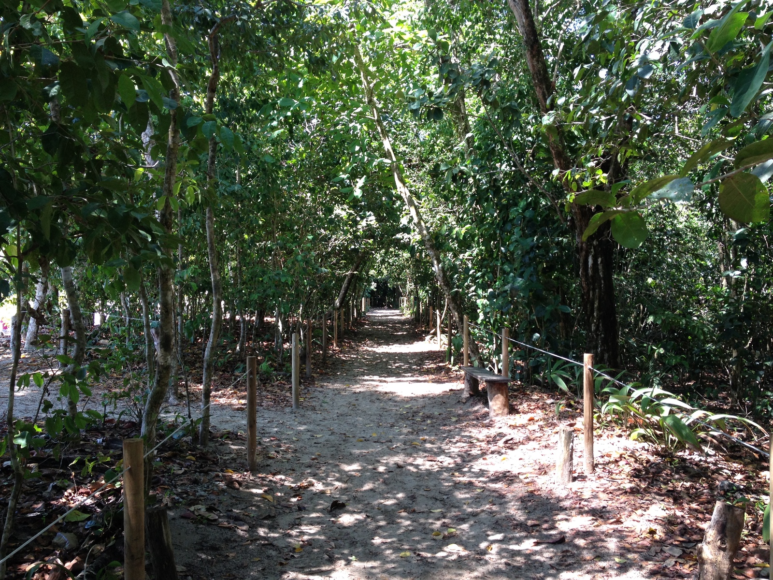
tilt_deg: -3.6
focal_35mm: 35
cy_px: 290
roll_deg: +0.0
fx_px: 782
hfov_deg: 52.6
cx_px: 386
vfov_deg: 40.7
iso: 64
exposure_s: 1/120
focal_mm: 4.28
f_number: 2.4
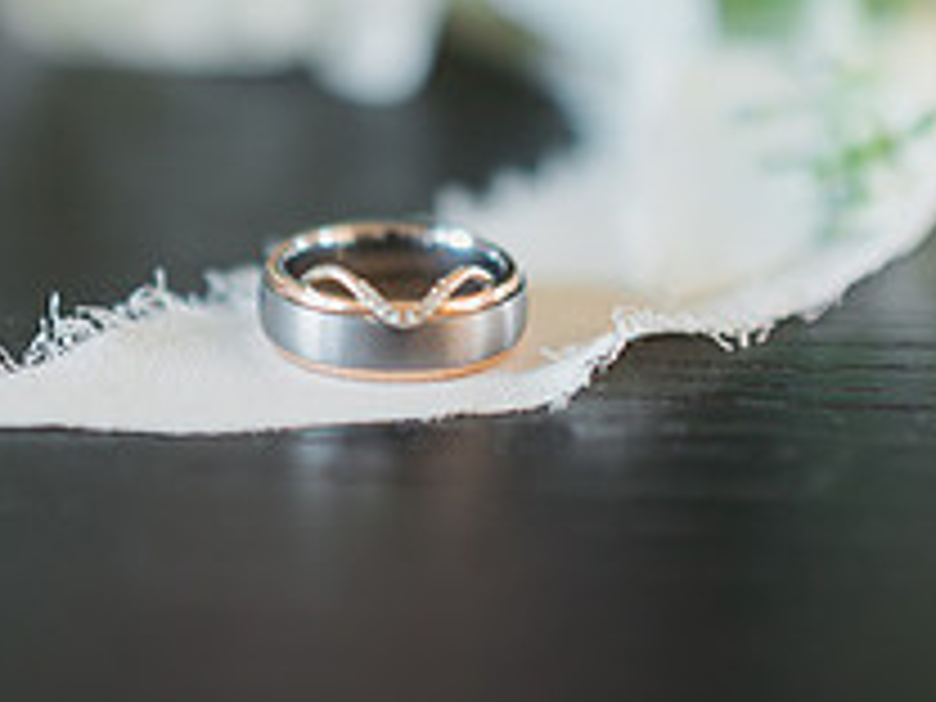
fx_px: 3650
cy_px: -115
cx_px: 292
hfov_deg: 14.6
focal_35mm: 135
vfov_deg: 10.8
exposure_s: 1/160
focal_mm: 50
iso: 400
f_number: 1.4
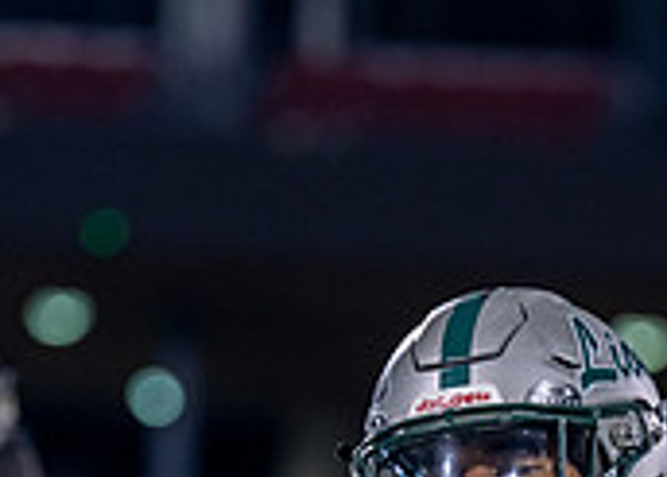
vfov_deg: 2.9
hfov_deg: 4.0
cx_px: 565
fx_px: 9494
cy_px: 782
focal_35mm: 501
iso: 1600
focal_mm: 138
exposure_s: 1/1000
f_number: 2.8
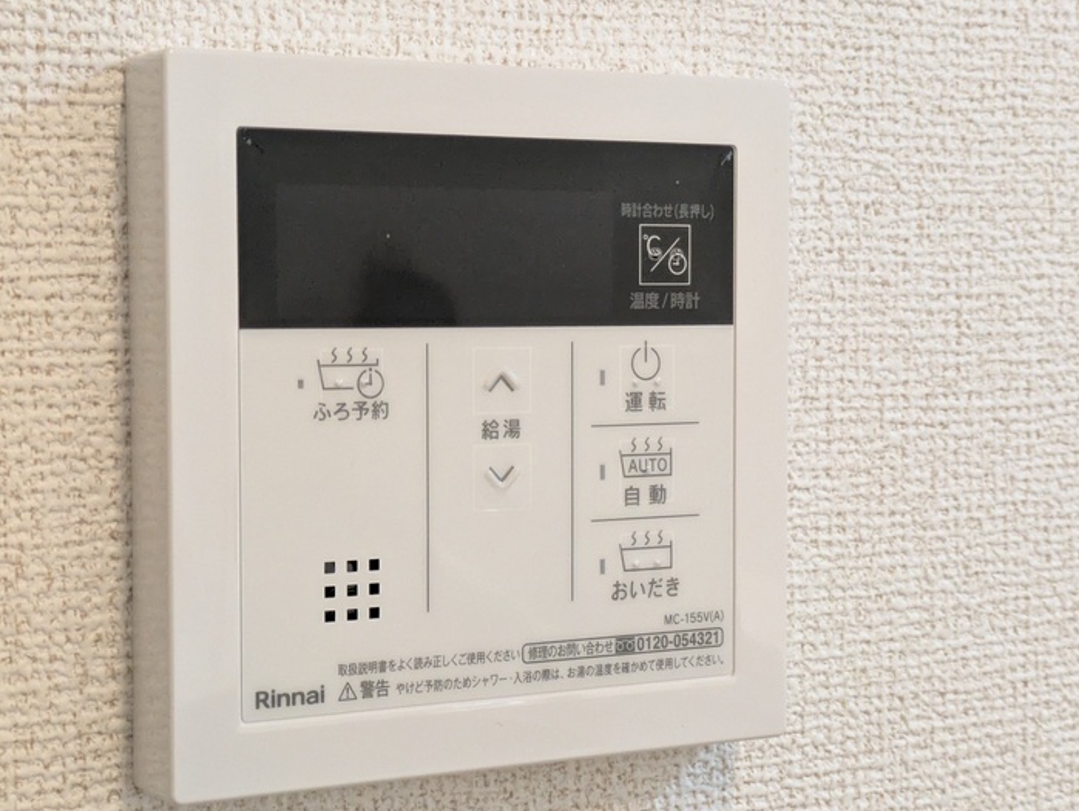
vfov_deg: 21.0
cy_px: 428
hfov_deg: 27.8
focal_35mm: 70
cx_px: 492
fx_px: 2183
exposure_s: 1/100
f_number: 1.89
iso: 439
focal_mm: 5.43
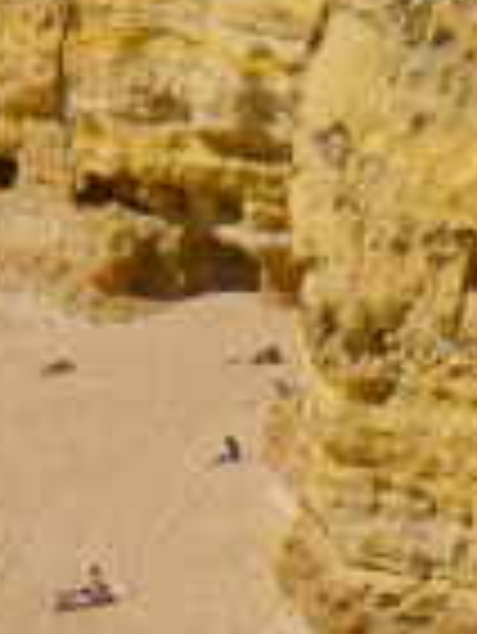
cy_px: 328
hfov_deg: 4.2
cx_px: -248
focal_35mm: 356
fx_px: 6533
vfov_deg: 5.6
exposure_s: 1/1600
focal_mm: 29
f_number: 8
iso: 160
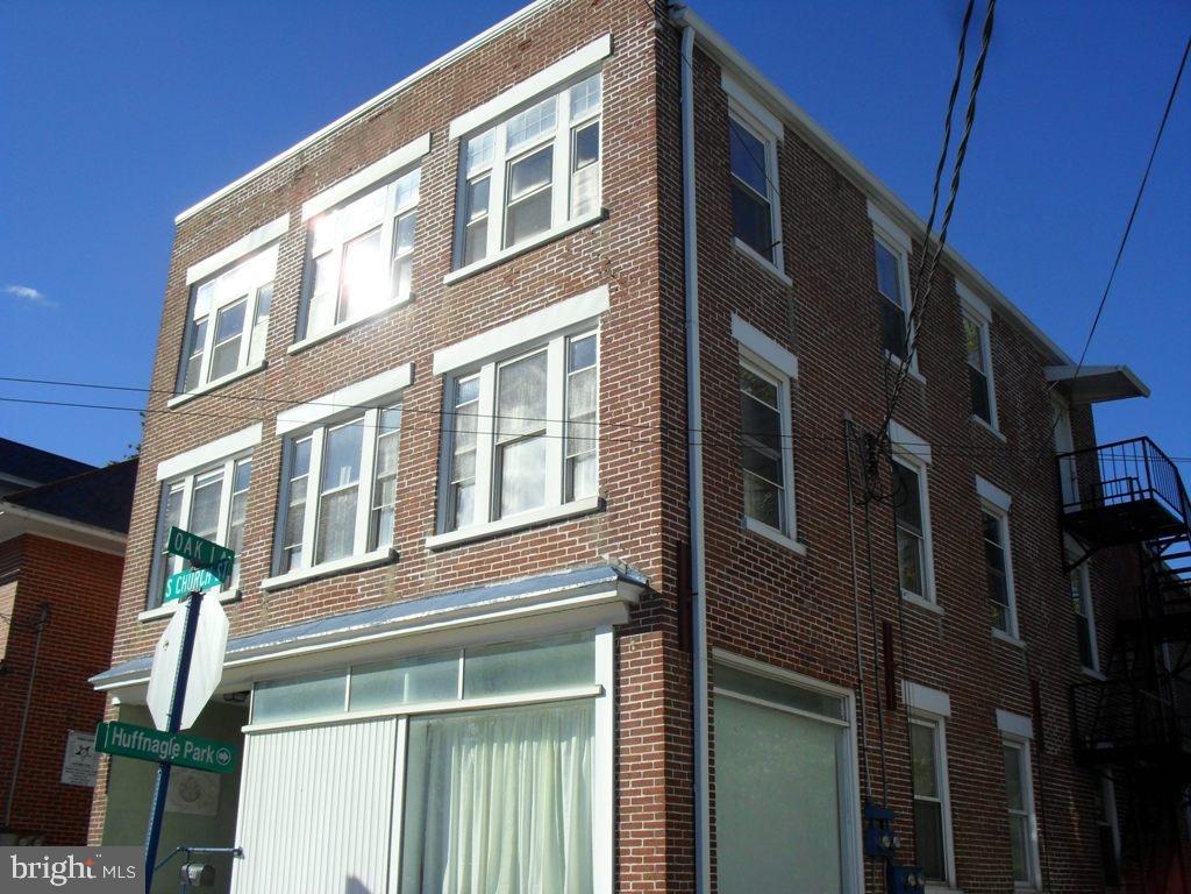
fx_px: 1204
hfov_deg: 52.6
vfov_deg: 40.7
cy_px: 447
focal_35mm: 35
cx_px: 596
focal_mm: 6.3
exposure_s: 1/350
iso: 100
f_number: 8.4
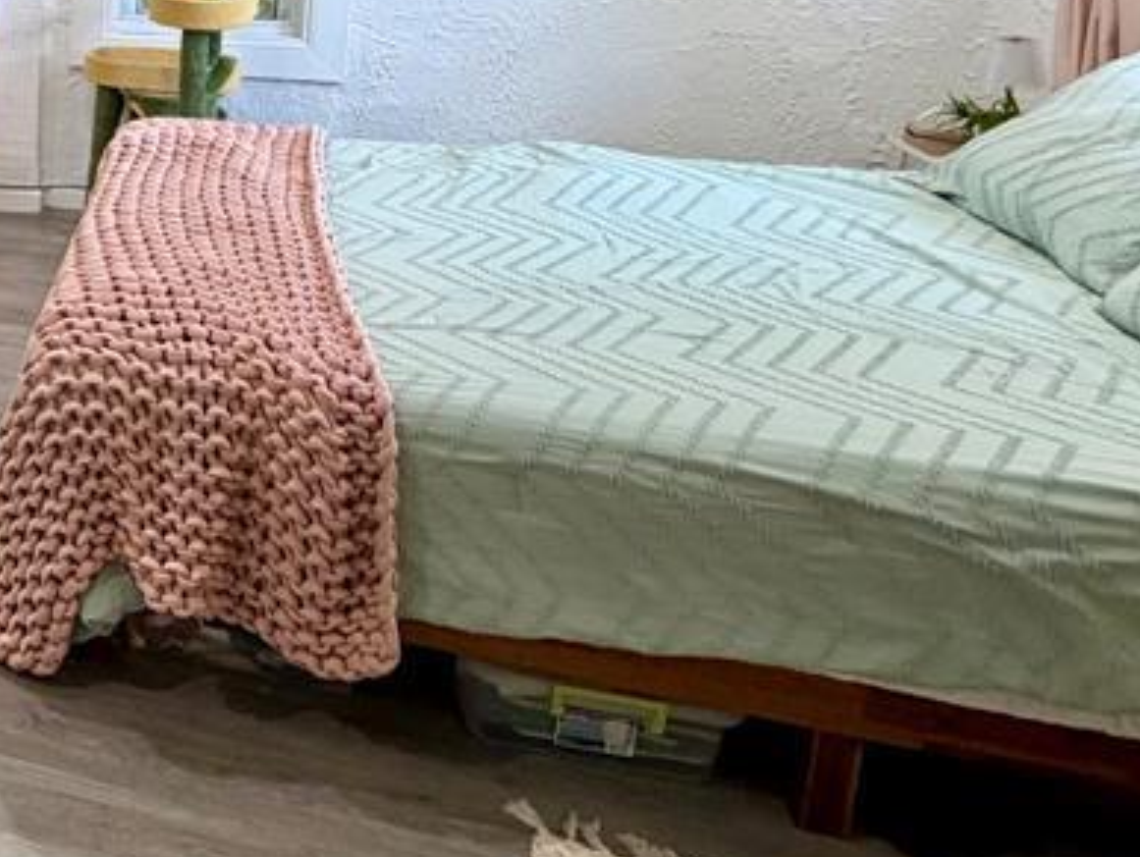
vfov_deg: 35.8
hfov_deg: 36.8
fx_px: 1220
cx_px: -265
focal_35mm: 37
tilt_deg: -11.3
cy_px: 50
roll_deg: +1.8
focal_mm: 2.22
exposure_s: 1/120
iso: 200
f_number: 2.2
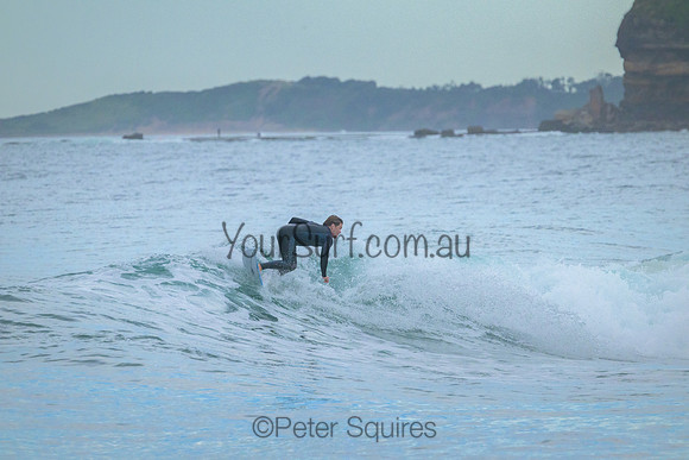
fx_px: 10528
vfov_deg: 2.5
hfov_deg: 3.7
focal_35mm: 550
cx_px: 344
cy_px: 230
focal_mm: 550
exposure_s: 1/1250
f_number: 11
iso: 4000
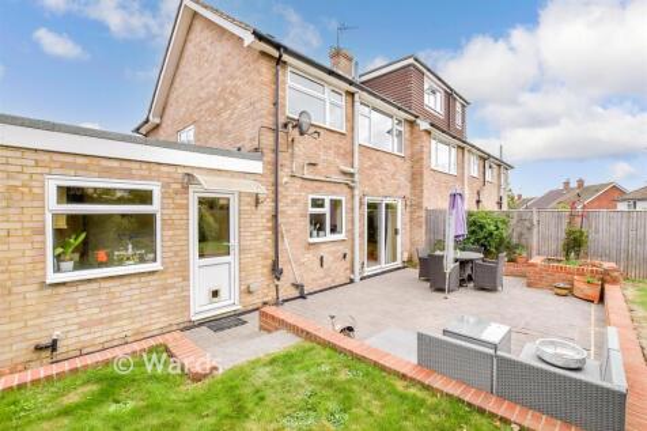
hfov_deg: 100.4
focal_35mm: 15
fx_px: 269
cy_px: 216
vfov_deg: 77.3
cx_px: 324
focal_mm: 10
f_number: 8
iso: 200
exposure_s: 1/250
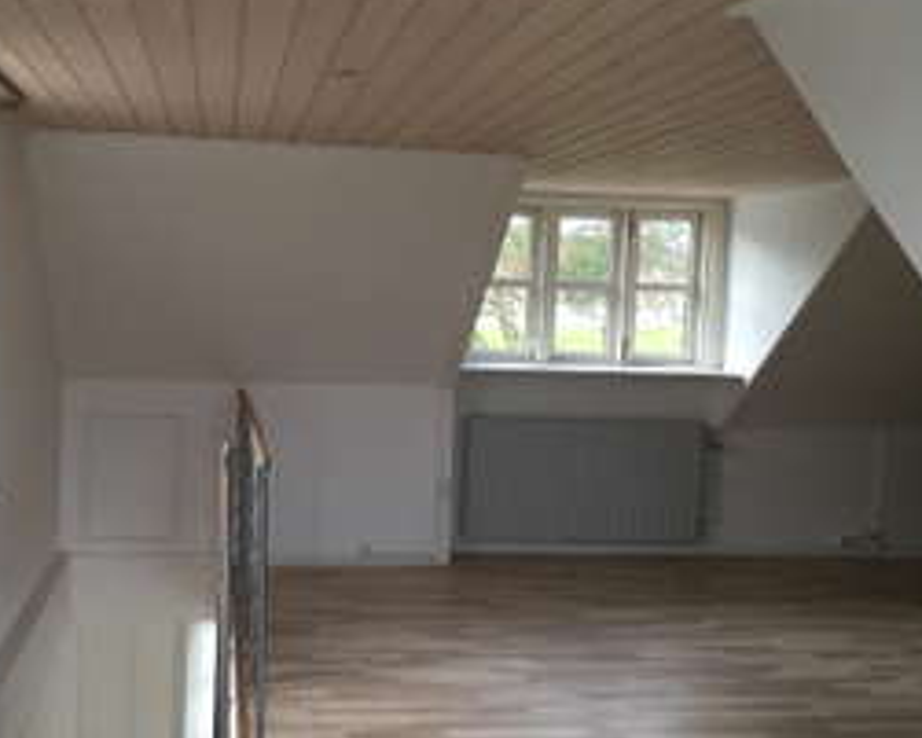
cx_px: 351
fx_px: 1147
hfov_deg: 43.5
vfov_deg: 35.7
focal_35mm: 42
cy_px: 375
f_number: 2.2
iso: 32
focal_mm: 4.15
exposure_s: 1/33
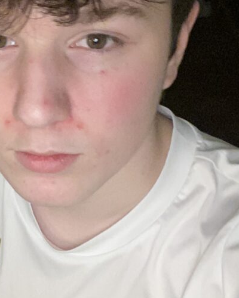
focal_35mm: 60
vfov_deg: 31.4
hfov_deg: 24.5
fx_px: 531
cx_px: 16
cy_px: 142
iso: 320
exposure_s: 1/27
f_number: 2.2
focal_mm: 2.71
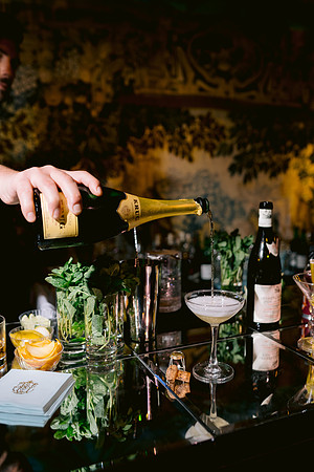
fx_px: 458
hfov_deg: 37.9
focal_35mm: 35
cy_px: 236
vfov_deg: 54.4
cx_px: 157
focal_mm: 35
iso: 800
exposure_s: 1/80
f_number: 2.8
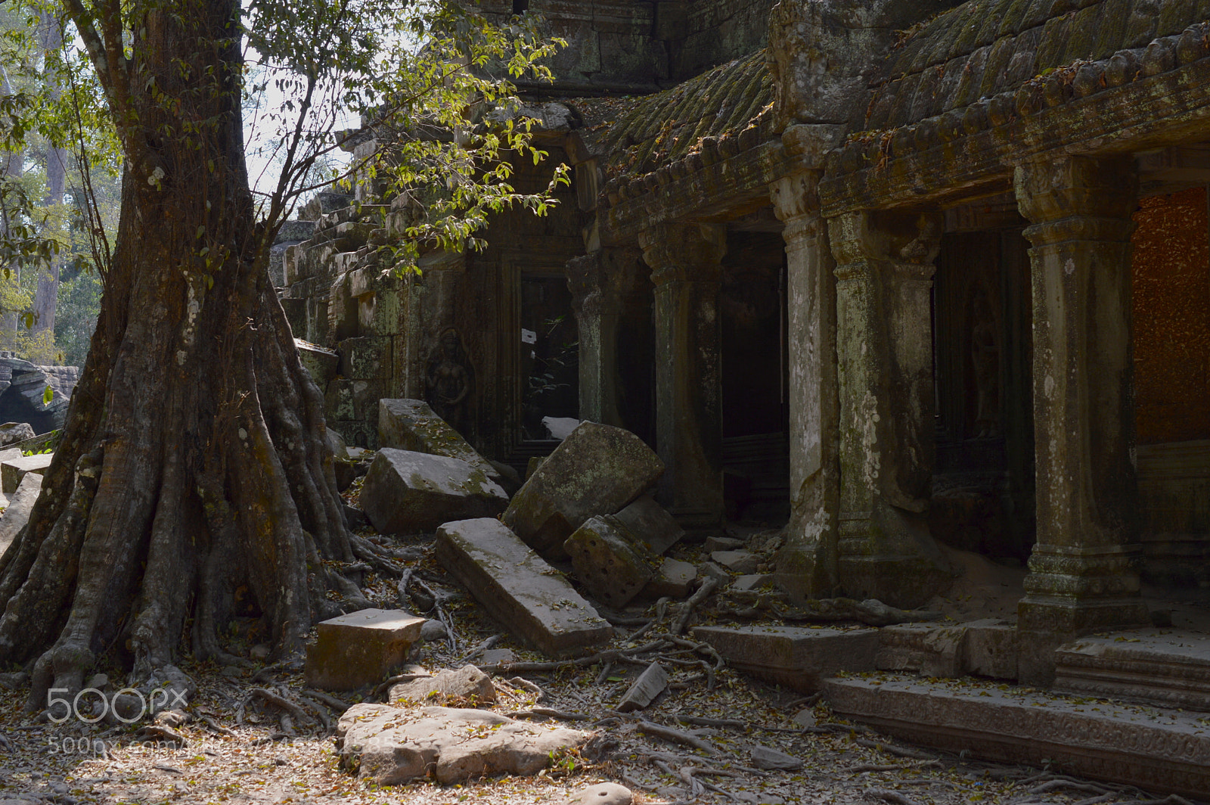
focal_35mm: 60
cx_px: 605
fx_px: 2015
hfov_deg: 33.4
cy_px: 402
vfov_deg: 22.6
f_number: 8
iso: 100
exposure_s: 1/125
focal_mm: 40
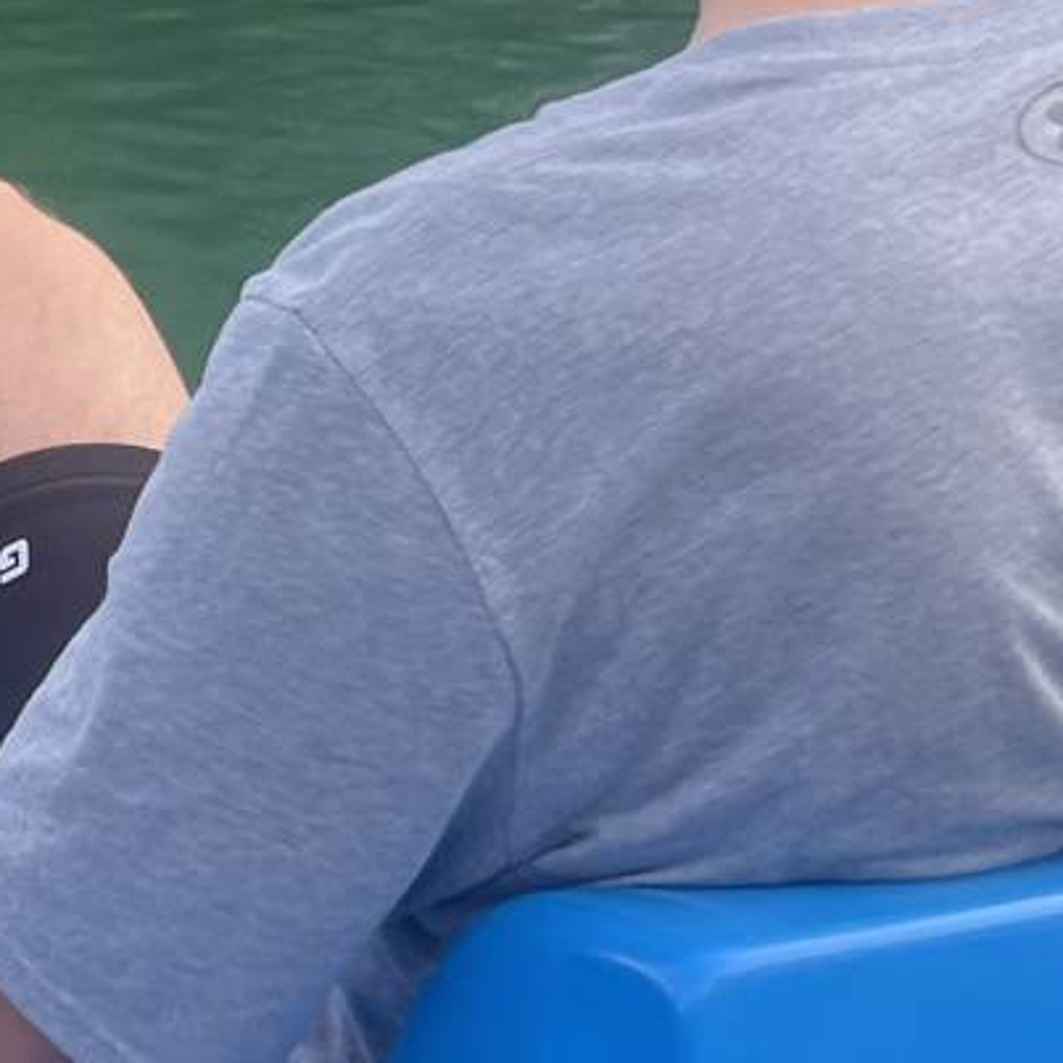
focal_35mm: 114
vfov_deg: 14.8
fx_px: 3961
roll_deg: +1.8
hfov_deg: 14.2
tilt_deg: +0.2
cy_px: -187
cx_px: -562
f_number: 1.5
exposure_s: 1/448
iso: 50
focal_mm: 5.7
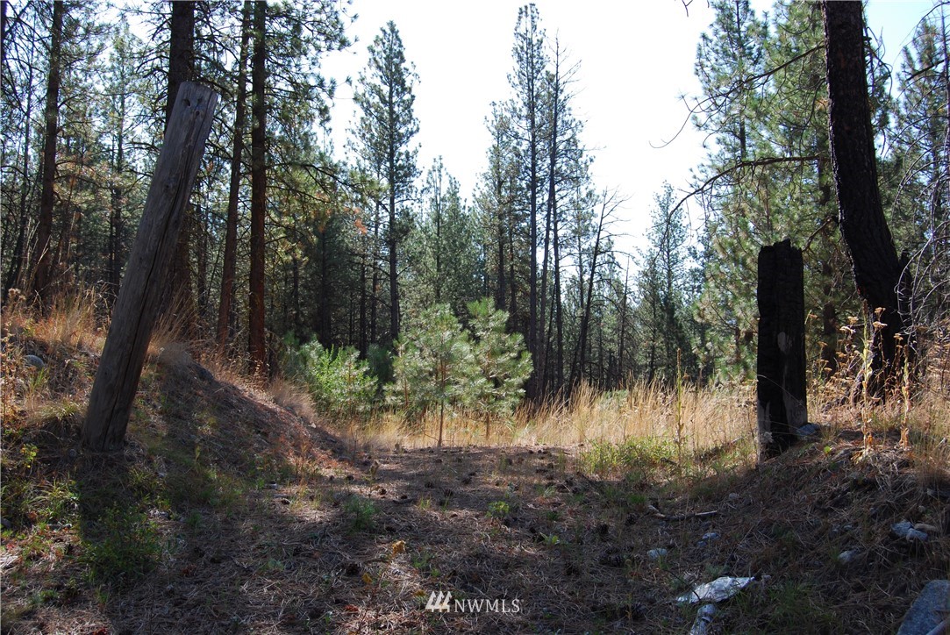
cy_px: 318
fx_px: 911
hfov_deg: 55.1
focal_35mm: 34
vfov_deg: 38.4
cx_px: 475
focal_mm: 23
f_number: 8
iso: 200
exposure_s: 1/250
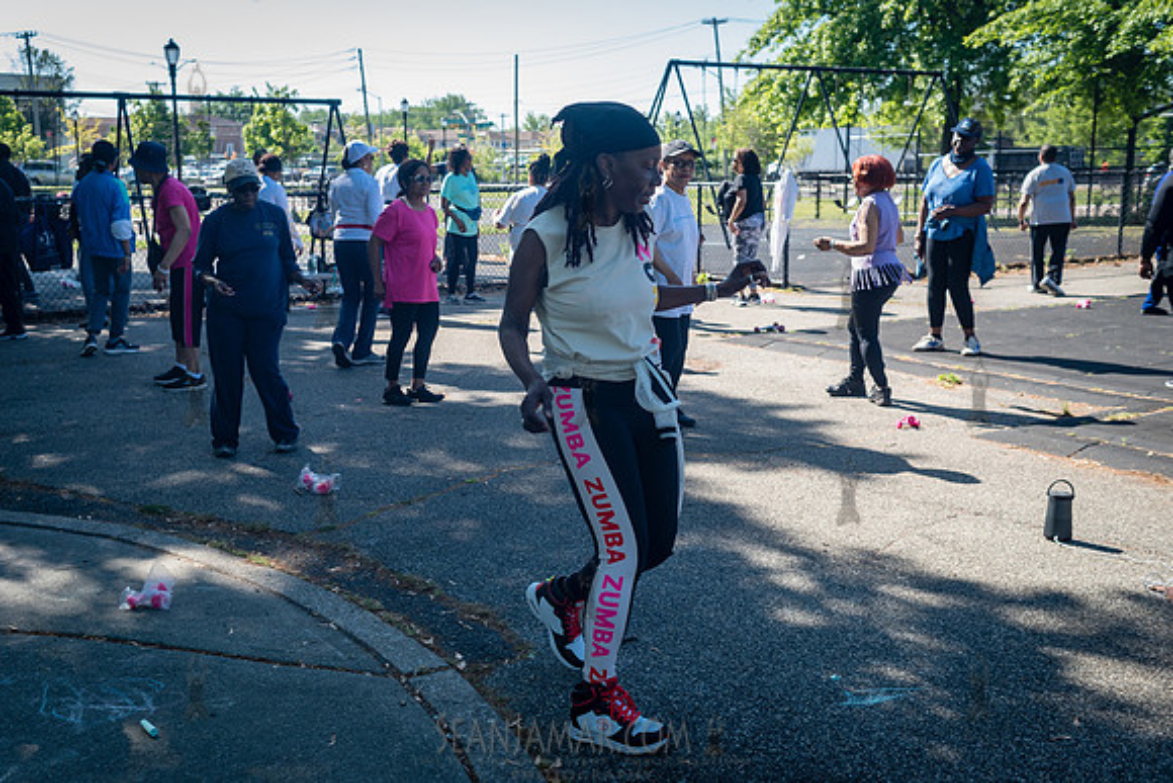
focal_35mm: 38
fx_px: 1236
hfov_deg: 50.7
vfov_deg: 35.1
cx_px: 559
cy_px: 390
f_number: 4.5
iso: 200
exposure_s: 1/500
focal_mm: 35
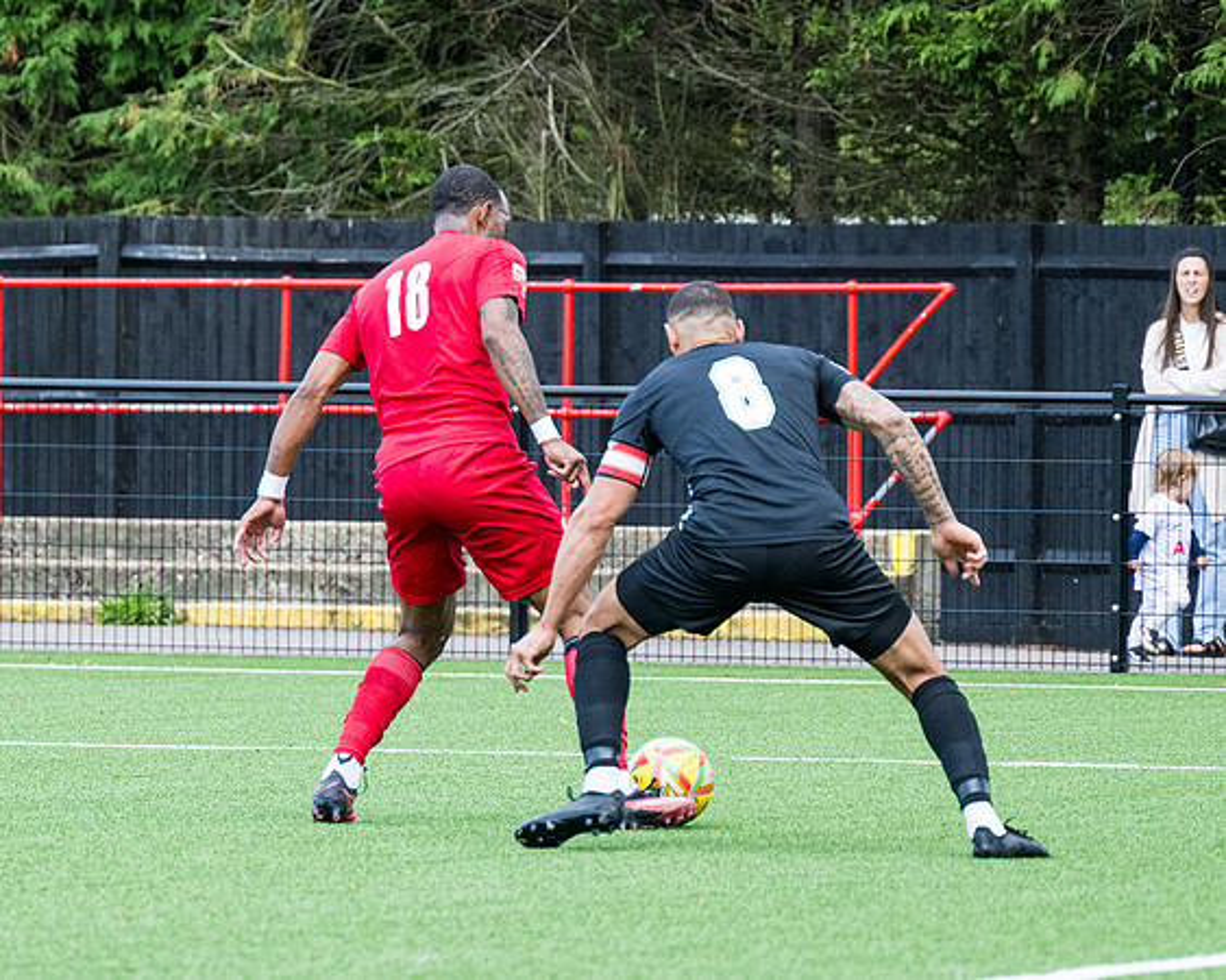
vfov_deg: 3.9
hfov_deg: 4.8
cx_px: 295
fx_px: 14510
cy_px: 528
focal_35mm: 400
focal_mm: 150
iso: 800
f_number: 4
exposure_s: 1/1600
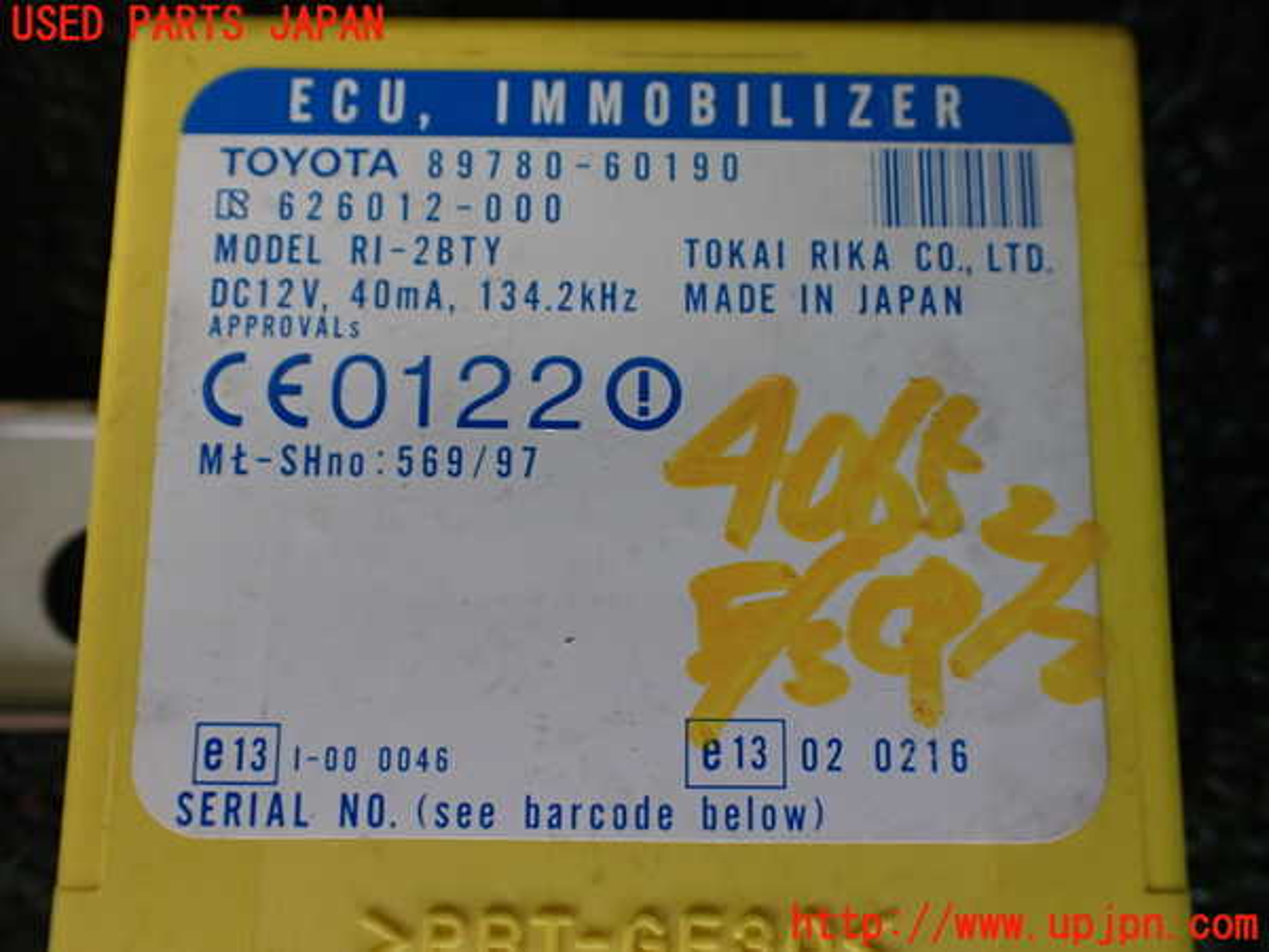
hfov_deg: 60.0
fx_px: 1100
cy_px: 476
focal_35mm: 30
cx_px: 634
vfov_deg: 46.8
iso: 250
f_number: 2.3
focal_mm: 5.4
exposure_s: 1/125
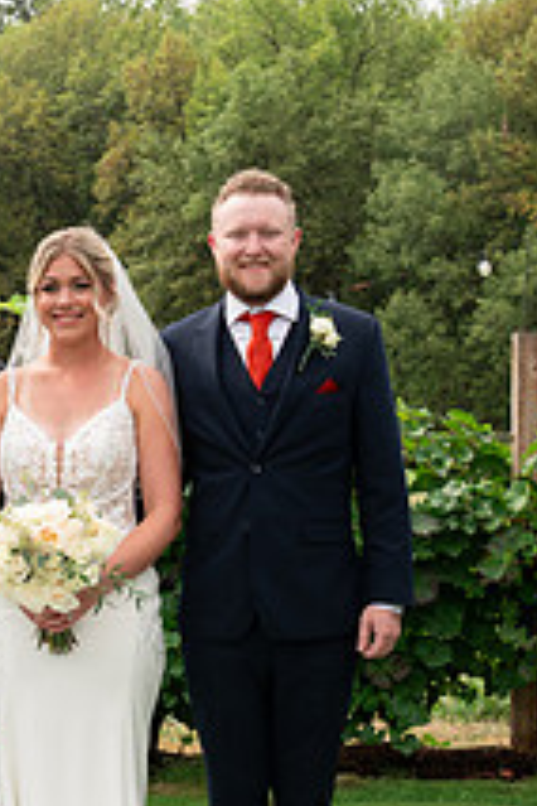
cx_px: -86
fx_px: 2551
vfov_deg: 17.9
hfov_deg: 11.8
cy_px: 578
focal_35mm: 114
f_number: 5.6
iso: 250
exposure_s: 1/400
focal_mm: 35
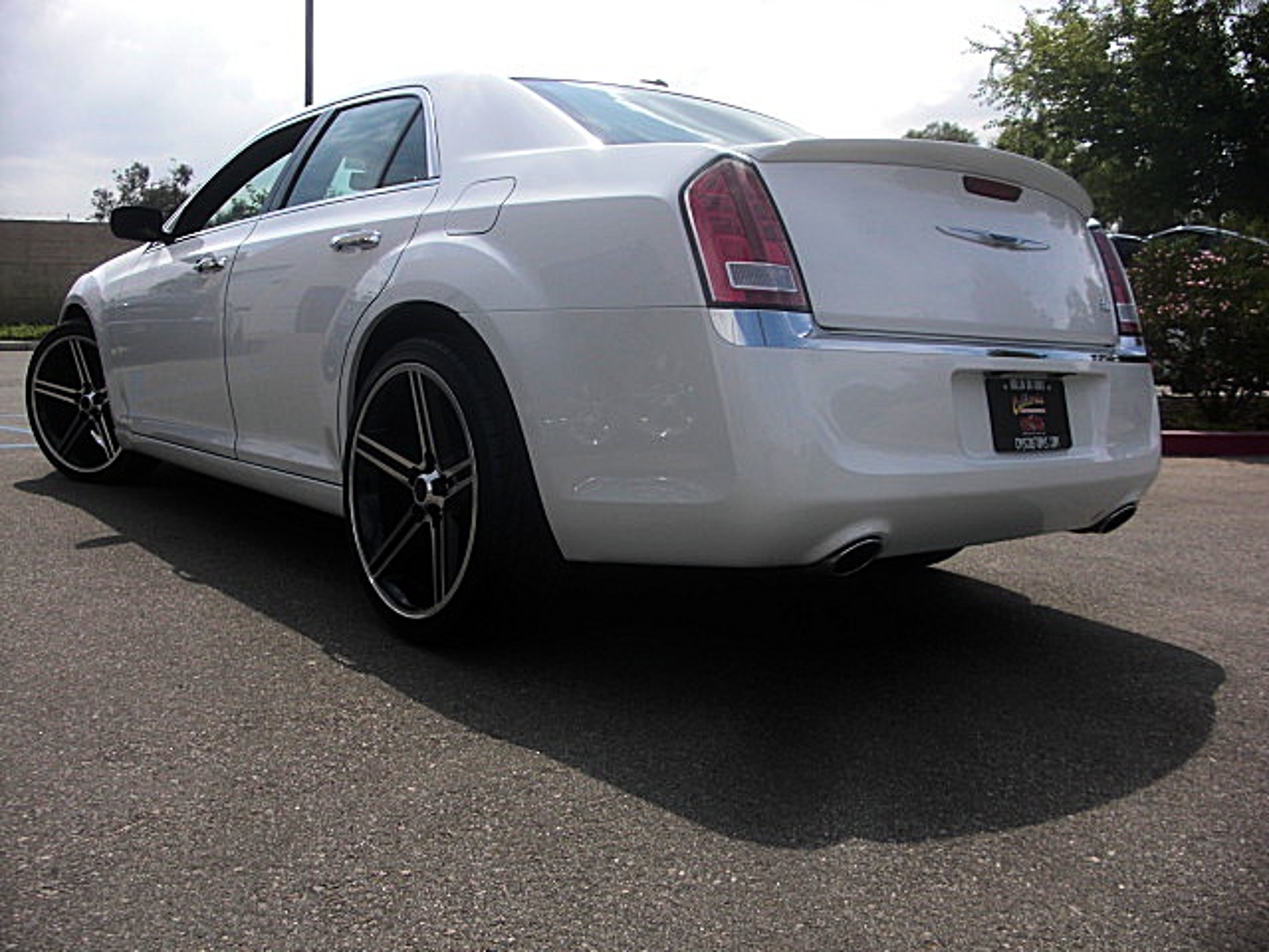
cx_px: 634
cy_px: 476
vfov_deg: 39.7
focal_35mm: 36
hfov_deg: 51.4
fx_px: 1320
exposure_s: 1/125
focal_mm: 6.3
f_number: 7.9
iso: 50
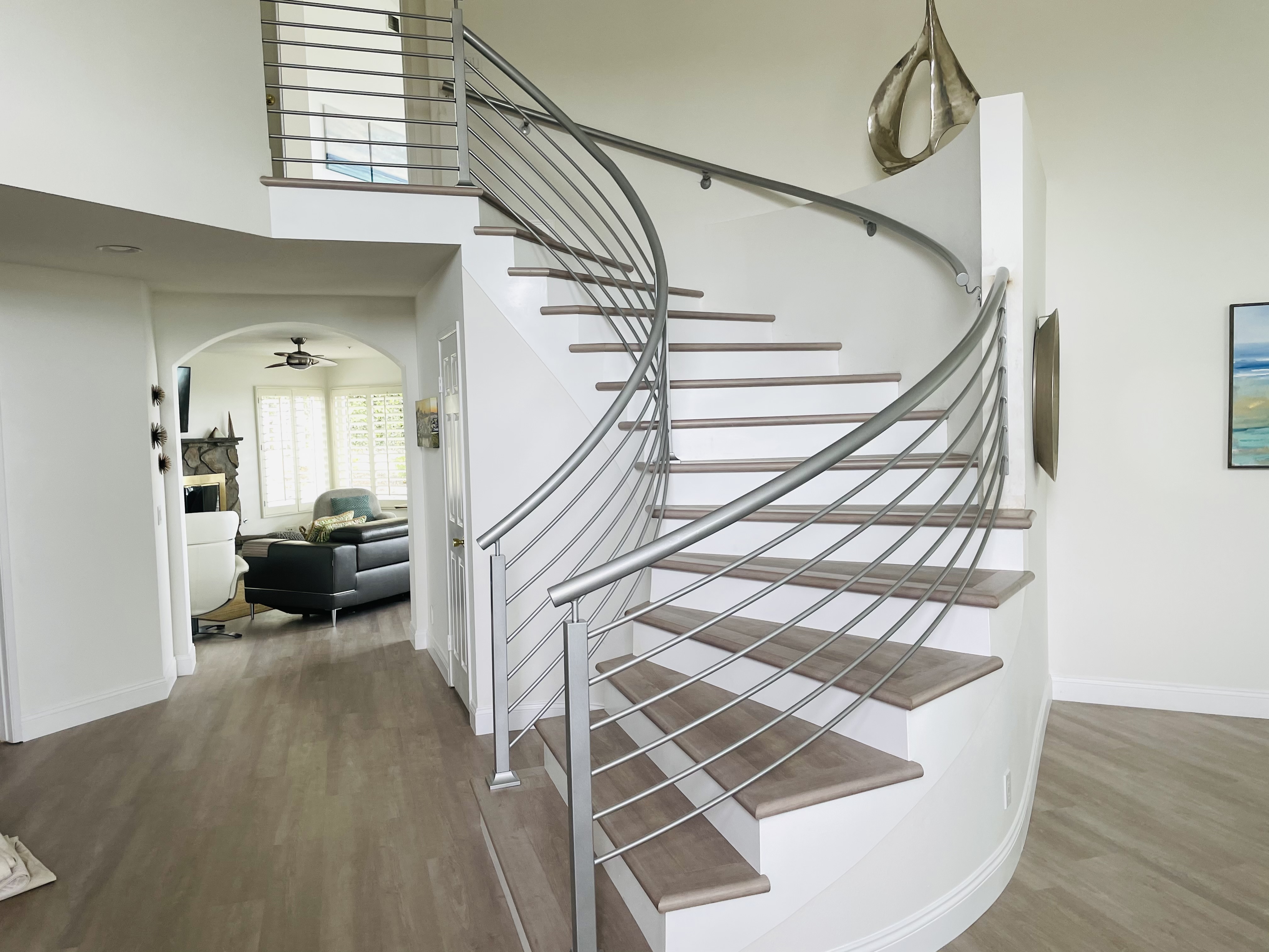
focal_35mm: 26
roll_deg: +2.0
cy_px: 476
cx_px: 634
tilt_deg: -2.8
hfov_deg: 67.3
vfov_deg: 53.1
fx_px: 953
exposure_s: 1/121
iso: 100
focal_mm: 4.2
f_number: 1.6
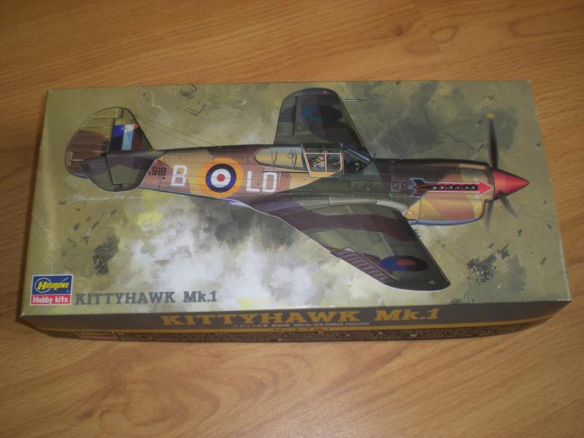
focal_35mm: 38
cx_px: 292
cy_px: 219
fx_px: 641
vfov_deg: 37.7
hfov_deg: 49.0
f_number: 3.1
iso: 64
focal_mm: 6.3
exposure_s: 1/57.5
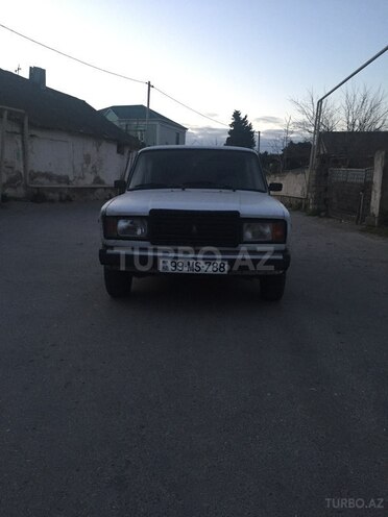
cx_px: 194
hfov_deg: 48.2
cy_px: 258
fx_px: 433
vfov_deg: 61.7
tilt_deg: -8.1
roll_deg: -0.2
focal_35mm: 29
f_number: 2.2
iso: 200
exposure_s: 1/33
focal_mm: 4.15
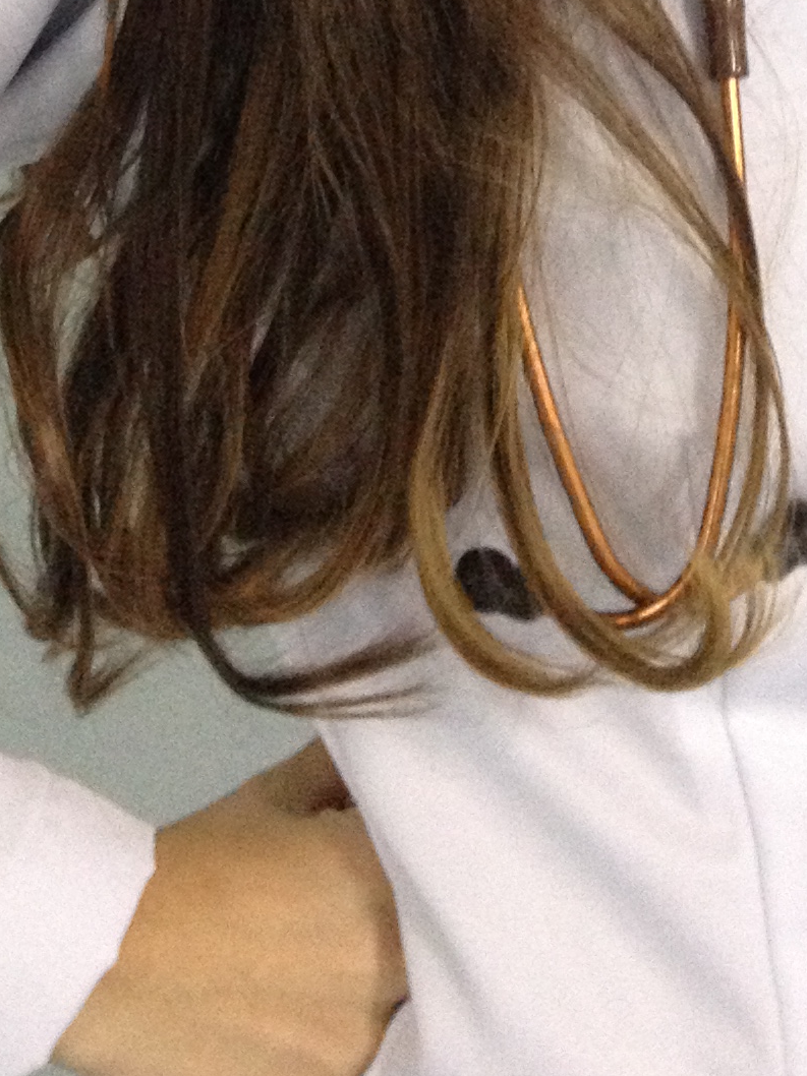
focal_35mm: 108
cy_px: -449
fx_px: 3358
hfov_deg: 13.7
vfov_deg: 16.8
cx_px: 559
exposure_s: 1/20
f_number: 2.4
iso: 320
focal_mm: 4.28
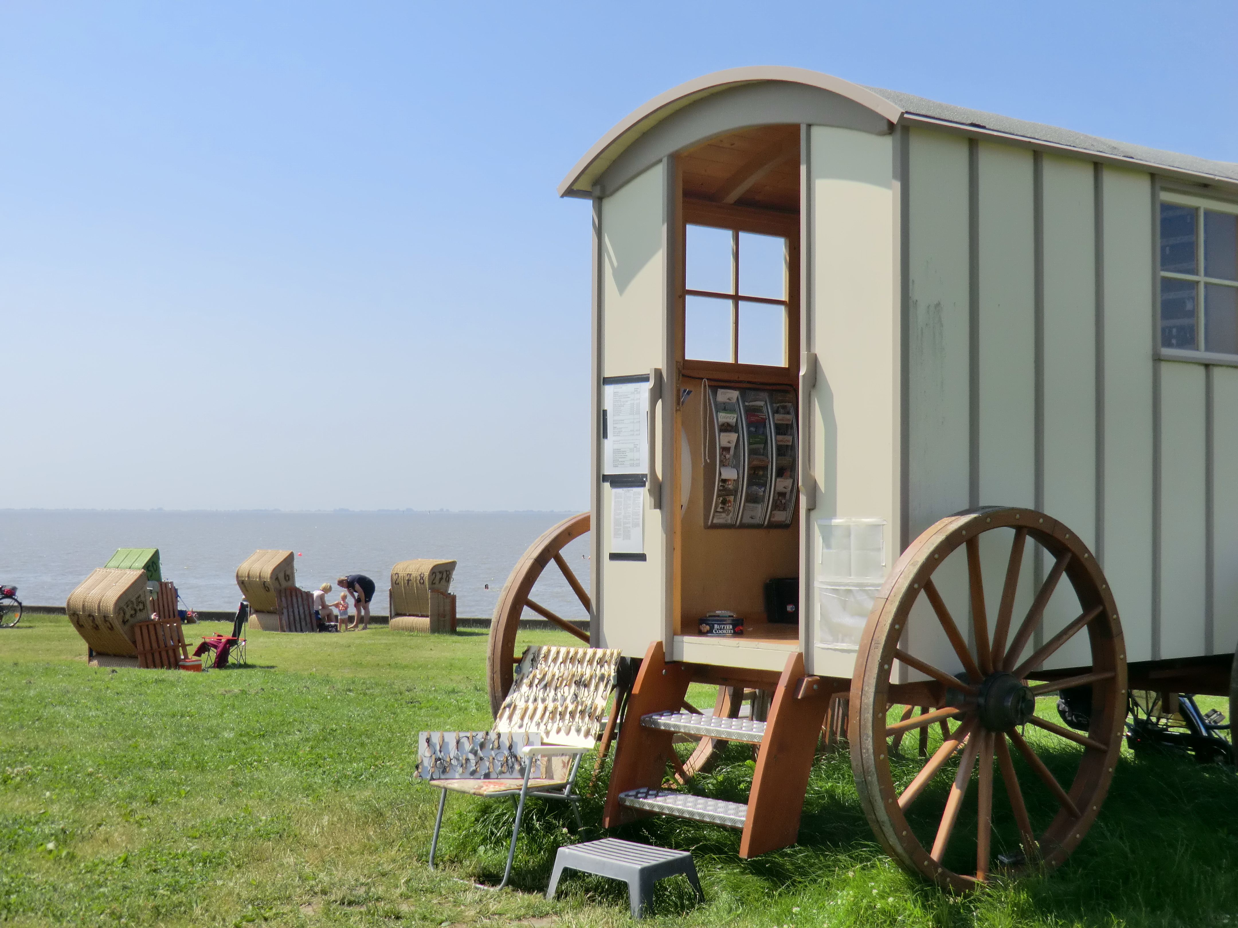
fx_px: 1681
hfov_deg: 40.4
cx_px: 619
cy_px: 464
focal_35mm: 47
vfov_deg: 30.9
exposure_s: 1/640
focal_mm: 8.4
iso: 64
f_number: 4
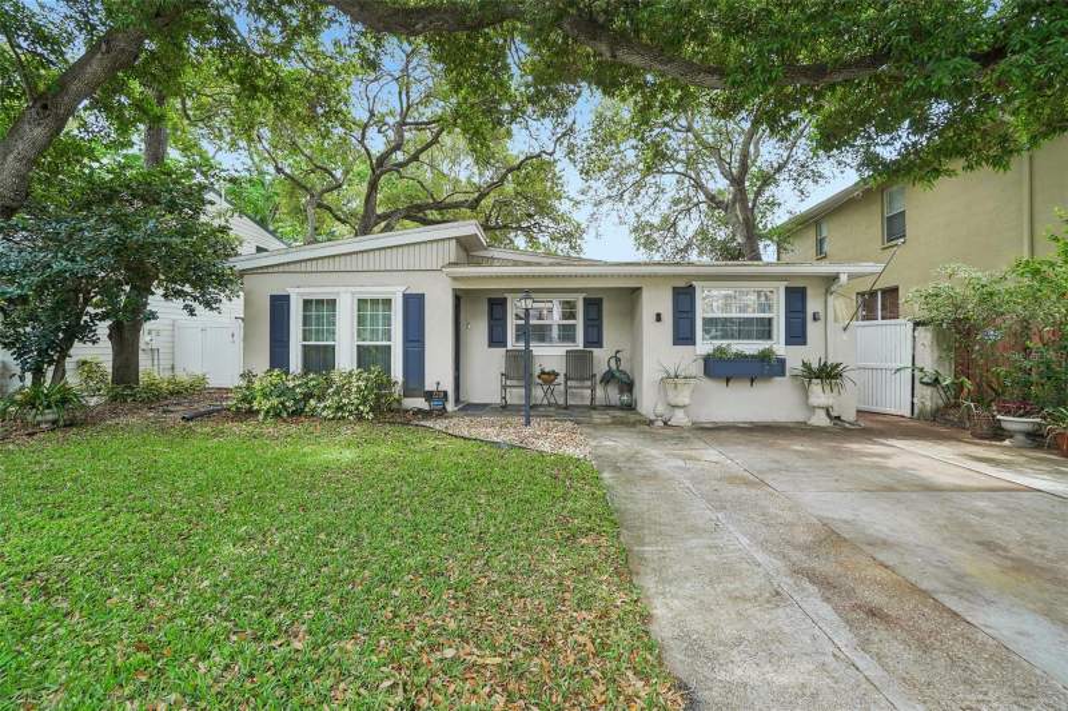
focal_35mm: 15
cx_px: 534
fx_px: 445
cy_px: 356
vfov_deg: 77.3
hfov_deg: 100.4
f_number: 8
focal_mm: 10
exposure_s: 1/30
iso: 100
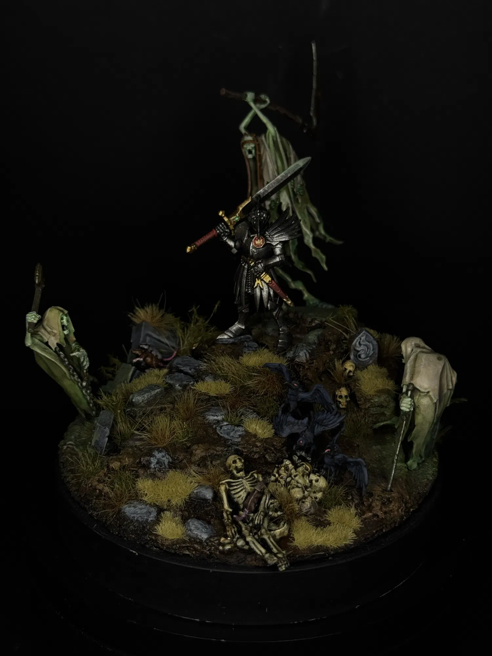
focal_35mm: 48
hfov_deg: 30.3
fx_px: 910
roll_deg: -0.7
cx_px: 246
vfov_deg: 39.7
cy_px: 328
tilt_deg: -24.6
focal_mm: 6.76
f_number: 1.78
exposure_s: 1/35
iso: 200
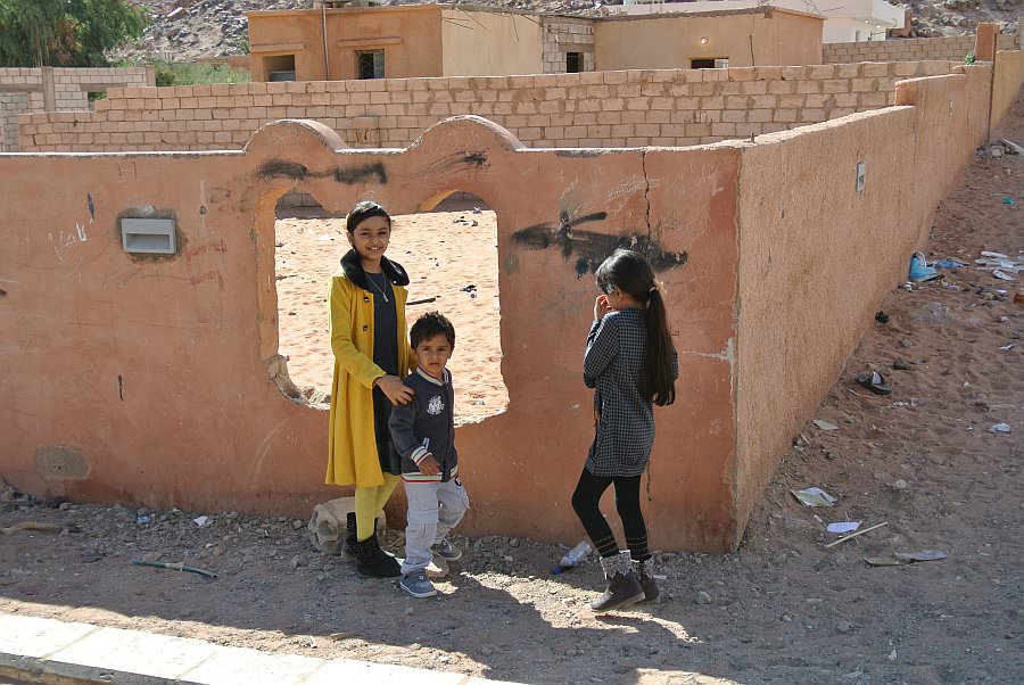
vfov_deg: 28.7
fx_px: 1338
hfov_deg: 41.9
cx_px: 512
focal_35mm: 47
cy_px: 342
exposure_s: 1/400
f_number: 4.5
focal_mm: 17.5
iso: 100
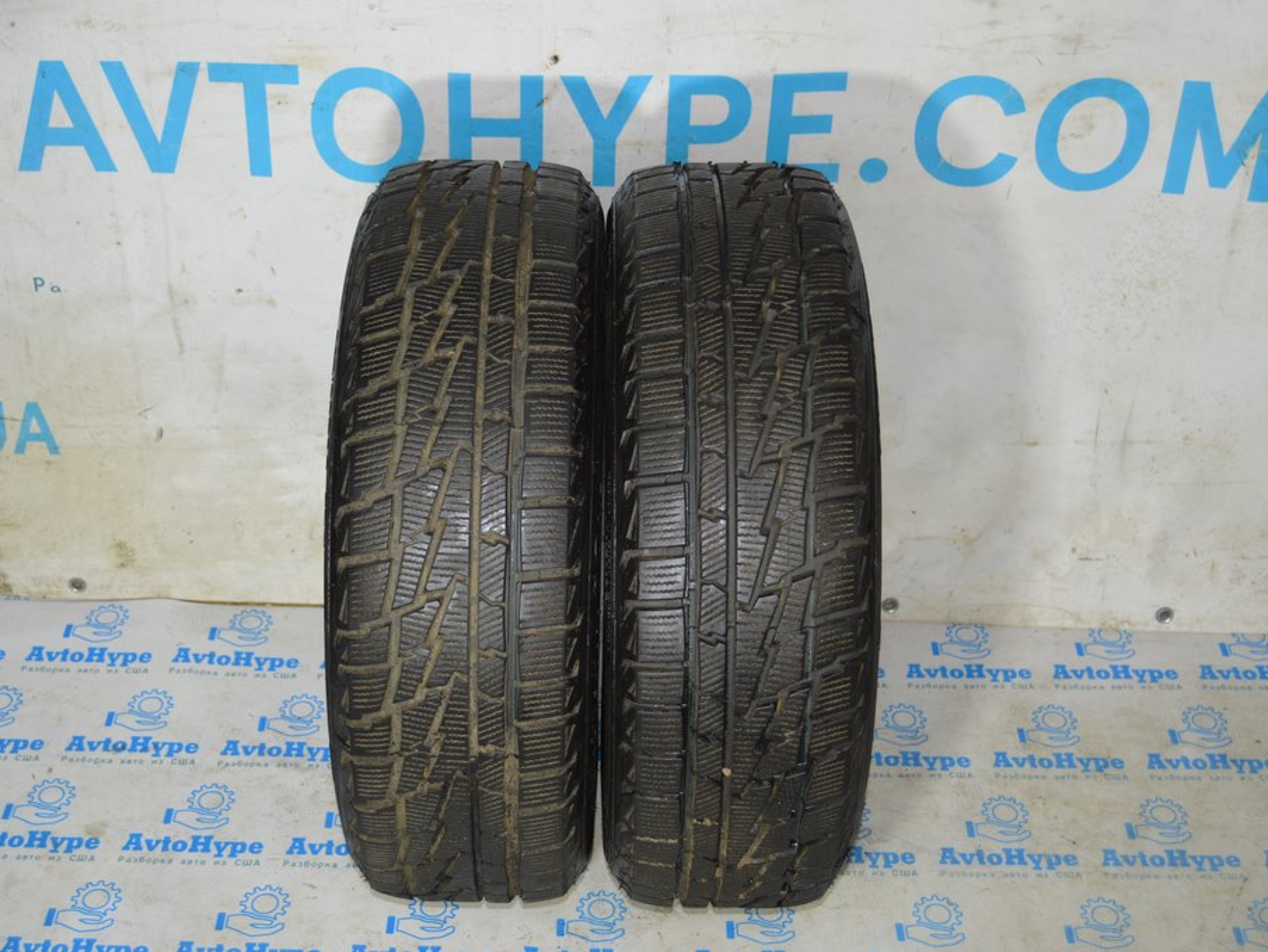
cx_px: 591
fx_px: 1852
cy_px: 476
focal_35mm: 51
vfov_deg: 28.8
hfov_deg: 37.8
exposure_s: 1/60
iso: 450
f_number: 4.2
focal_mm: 31
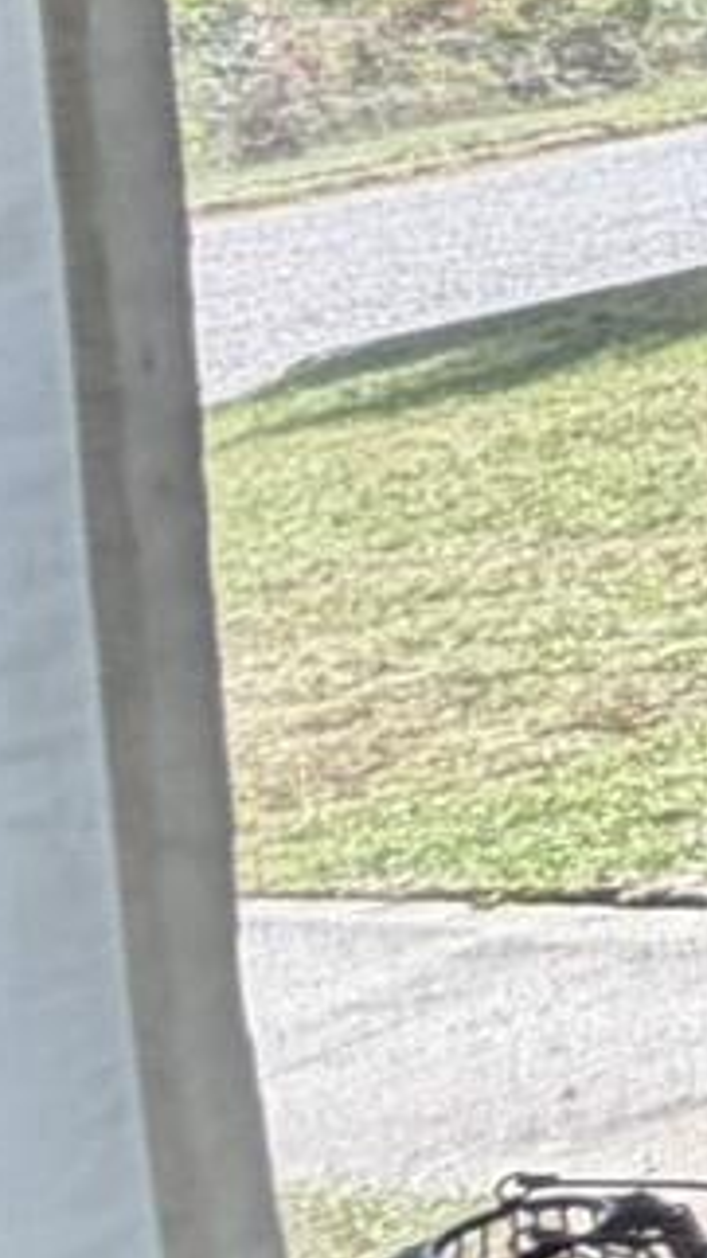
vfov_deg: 20.2
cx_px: 3726
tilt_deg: -3.7
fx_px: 3234
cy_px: -359
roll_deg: +3.2
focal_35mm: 97
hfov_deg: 6.0
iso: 125
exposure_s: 1/120
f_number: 2.2
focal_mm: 2.22
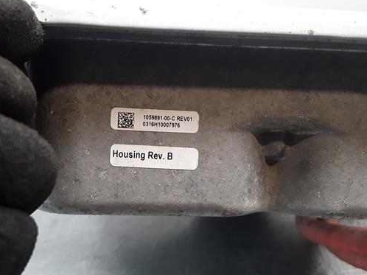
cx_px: 167
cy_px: 145
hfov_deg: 51.3
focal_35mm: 36
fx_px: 381
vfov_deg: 39.6
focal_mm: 2.91
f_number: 1.9
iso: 64
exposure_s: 1/50
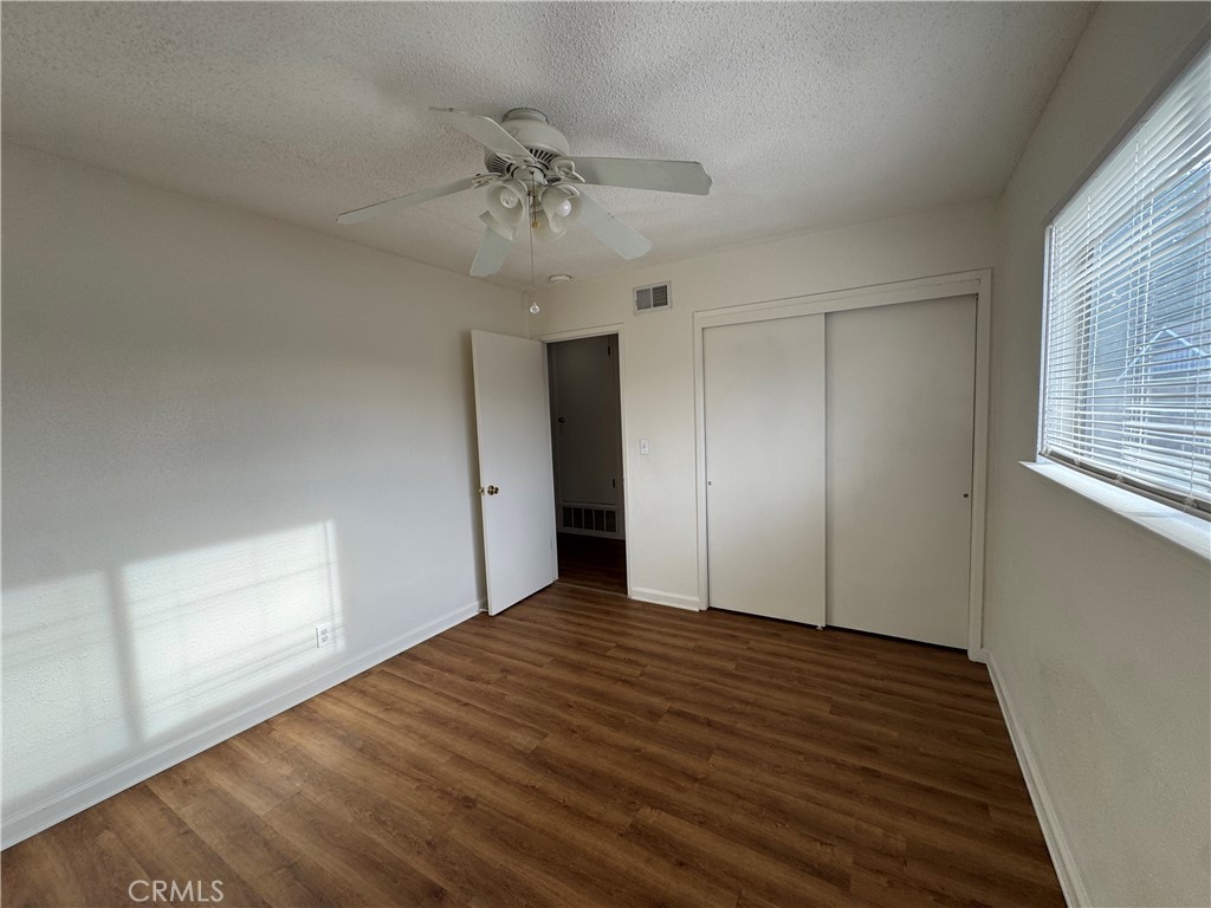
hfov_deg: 102.1
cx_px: 606
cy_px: 454
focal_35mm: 14
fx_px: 490
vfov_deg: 85.7
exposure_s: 1/99
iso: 64
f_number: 2.2
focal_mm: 2.22
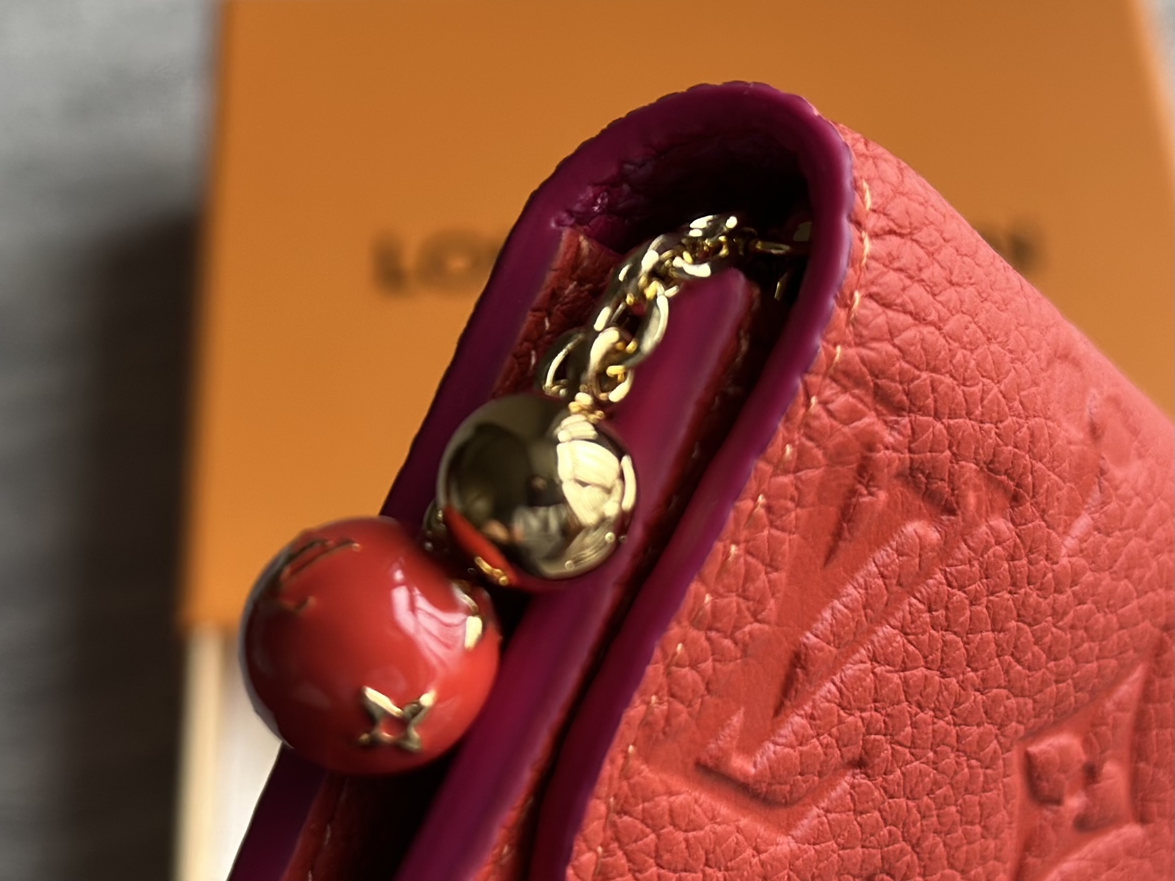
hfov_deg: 39.7
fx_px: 1629
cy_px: 440
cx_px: 588
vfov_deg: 30.3
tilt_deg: -46.6
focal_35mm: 48
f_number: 1.78
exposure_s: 1/110
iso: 125
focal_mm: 6.86
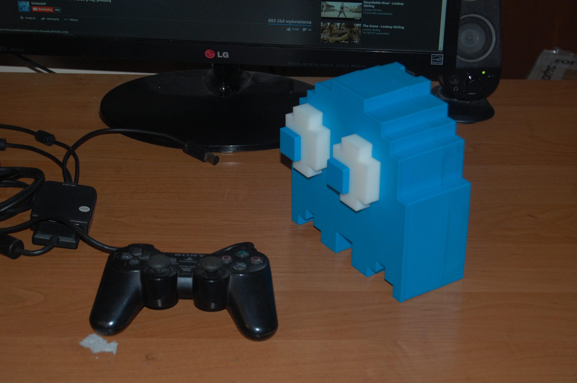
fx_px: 1321
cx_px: 288
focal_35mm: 82
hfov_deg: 24.6
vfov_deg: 16.5
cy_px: 192
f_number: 5.6
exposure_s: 1/60
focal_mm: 55
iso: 400
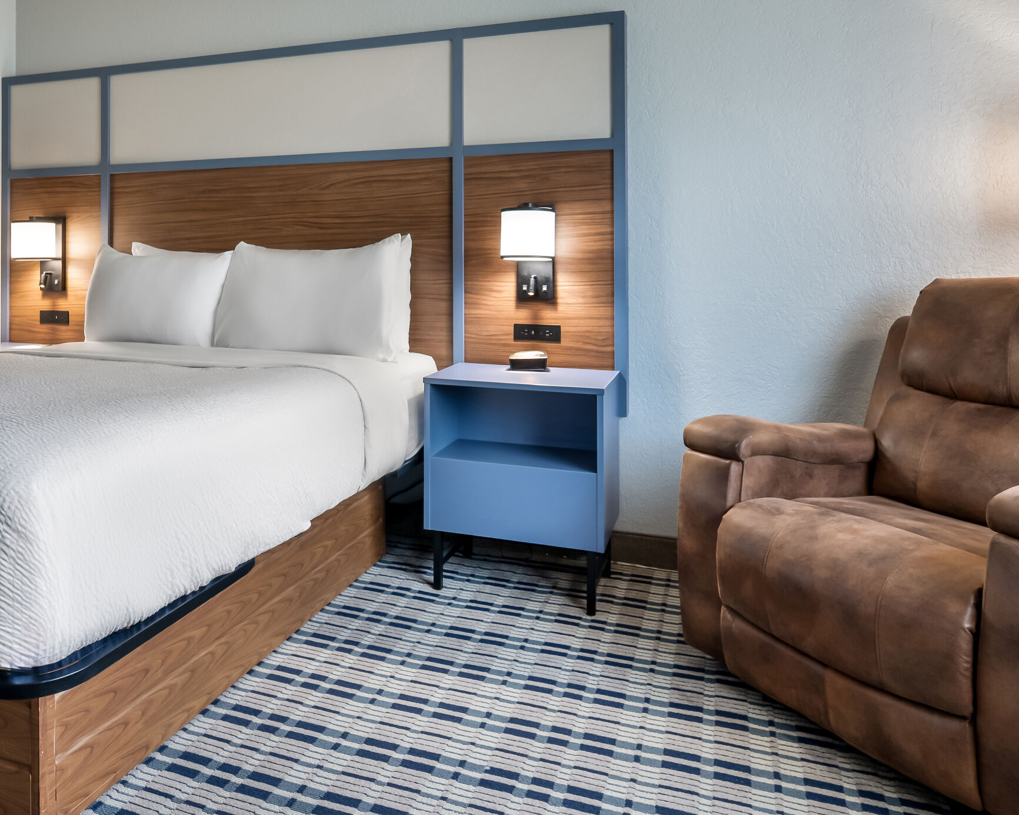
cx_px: 374
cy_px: 242
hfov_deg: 63.4
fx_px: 808
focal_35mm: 27
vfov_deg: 52.0
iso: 400
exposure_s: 1/2
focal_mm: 16.5
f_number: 8
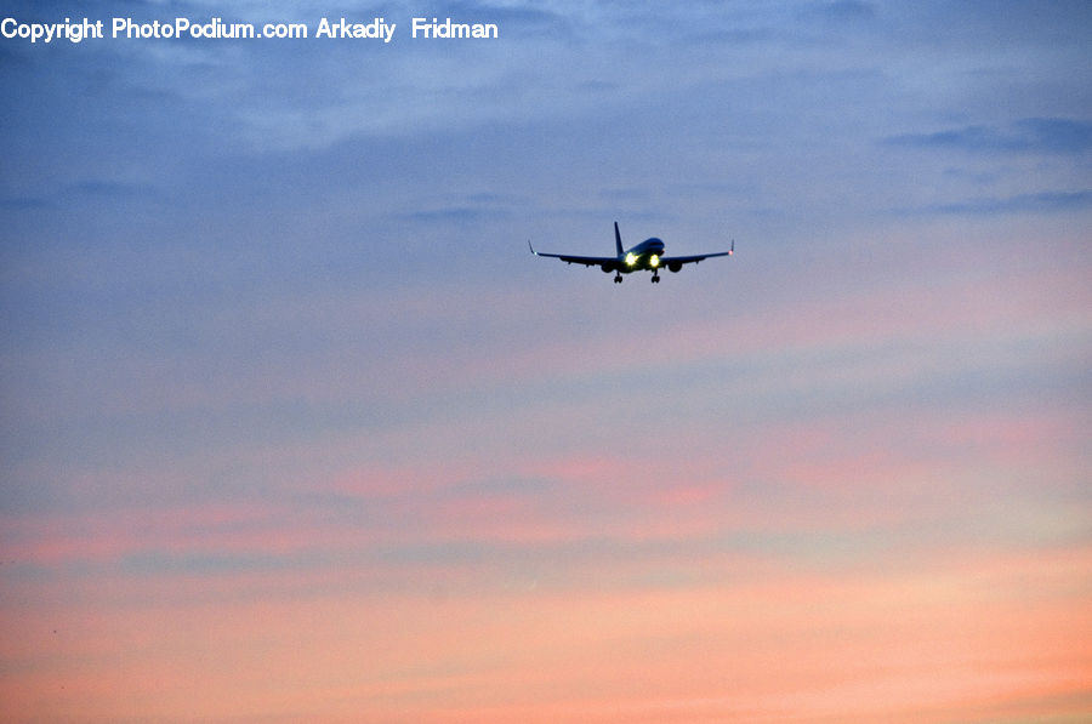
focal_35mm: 255
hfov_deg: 8.1
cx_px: 546
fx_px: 7723
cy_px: 362
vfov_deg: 5.4
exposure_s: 1/30
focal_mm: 170
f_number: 6.3
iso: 500
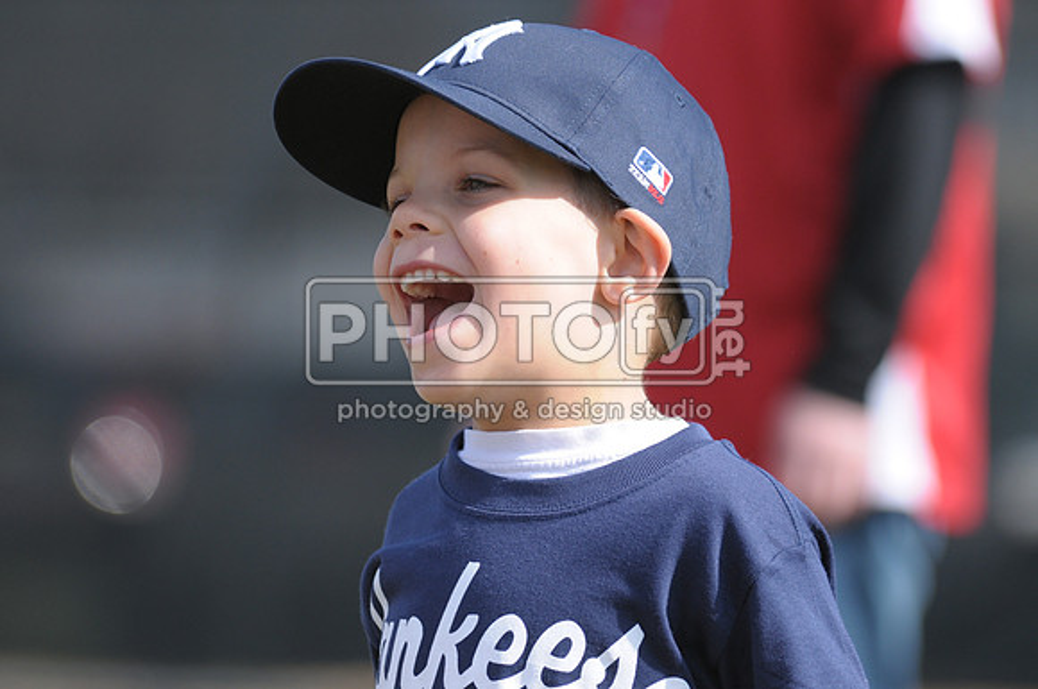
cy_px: 344
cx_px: 519
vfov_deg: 4.6
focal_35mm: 300
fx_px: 8638
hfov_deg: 6.9
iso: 400
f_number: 4
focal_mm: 200
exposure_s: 1/1600
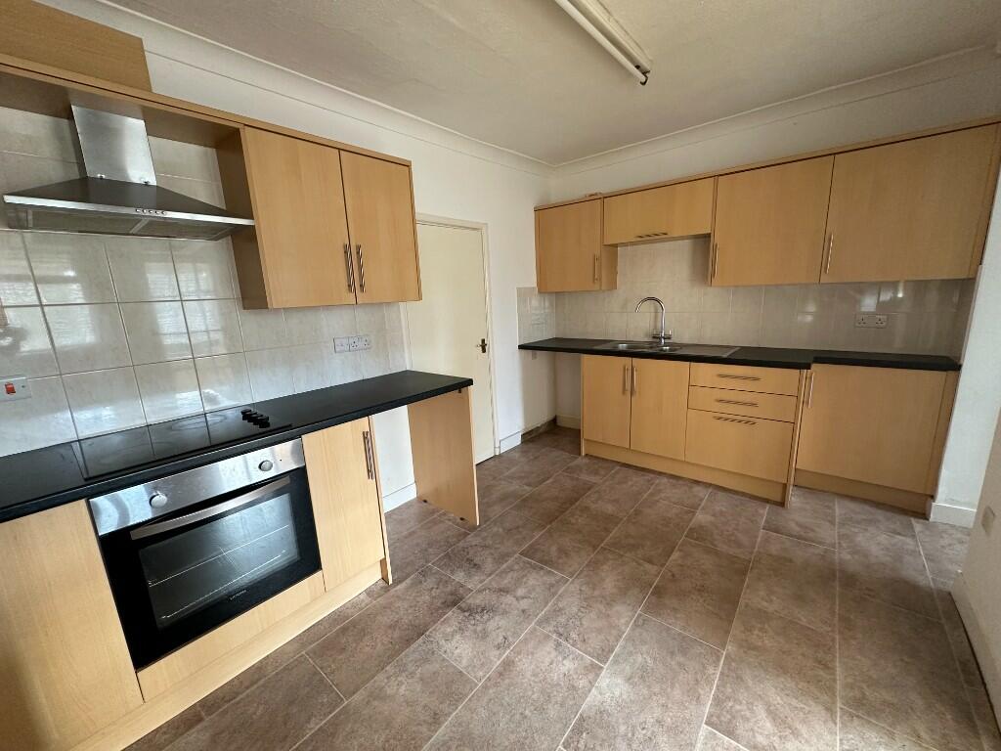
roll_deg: +2.5
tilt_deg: -11.6
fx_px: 405
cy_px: 376
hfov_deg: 102.1
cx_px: 500
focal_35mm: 14
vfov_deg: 85.7
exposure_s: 1/99
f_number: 2.2
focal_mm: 2.22
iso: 250
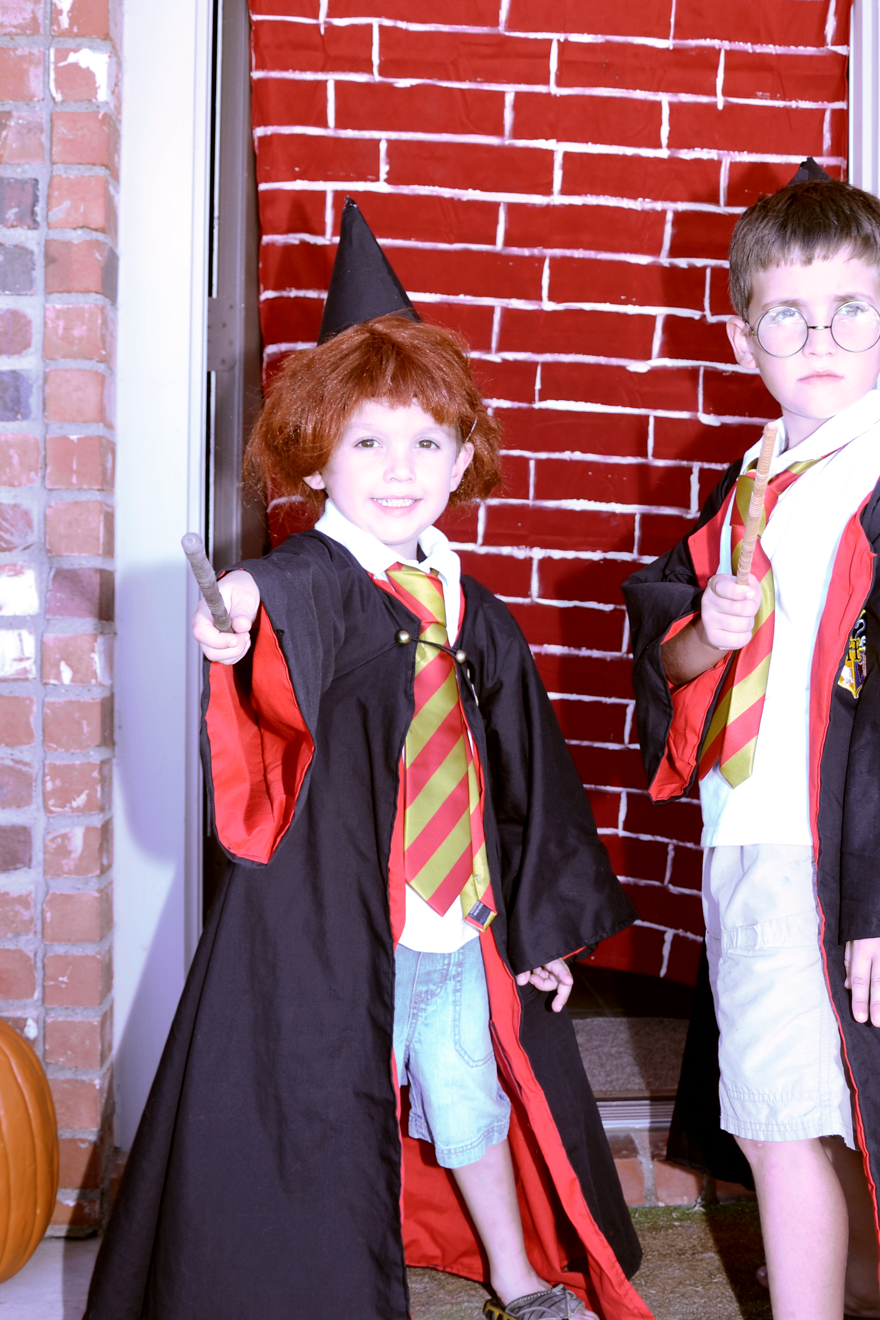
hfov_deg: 31.6
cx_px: 586
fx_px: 1540
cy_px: 655
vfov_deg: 46.4
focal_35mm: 42
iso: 100
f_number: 4.5
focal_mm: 18
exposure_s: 1/60
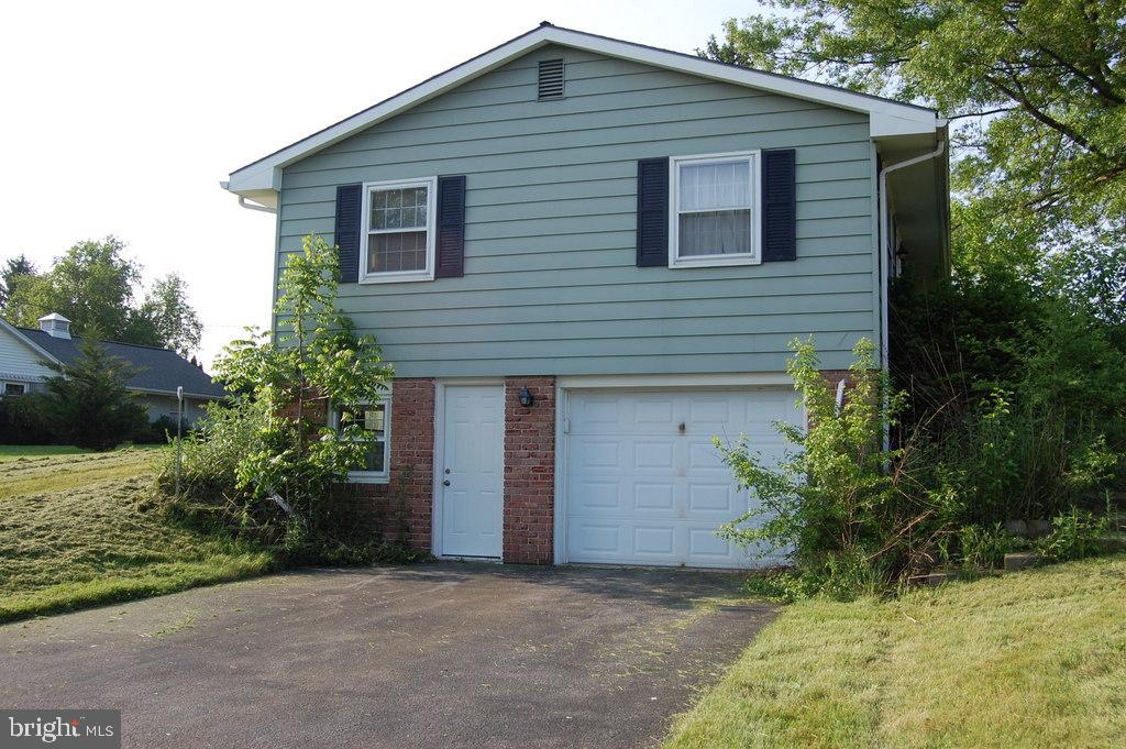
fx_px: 1078
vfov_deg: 38.3
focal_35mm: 34
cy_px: 374
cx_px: 563
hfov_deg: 55.1
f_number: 7.1
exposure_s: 1/200
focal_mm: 23
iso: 200
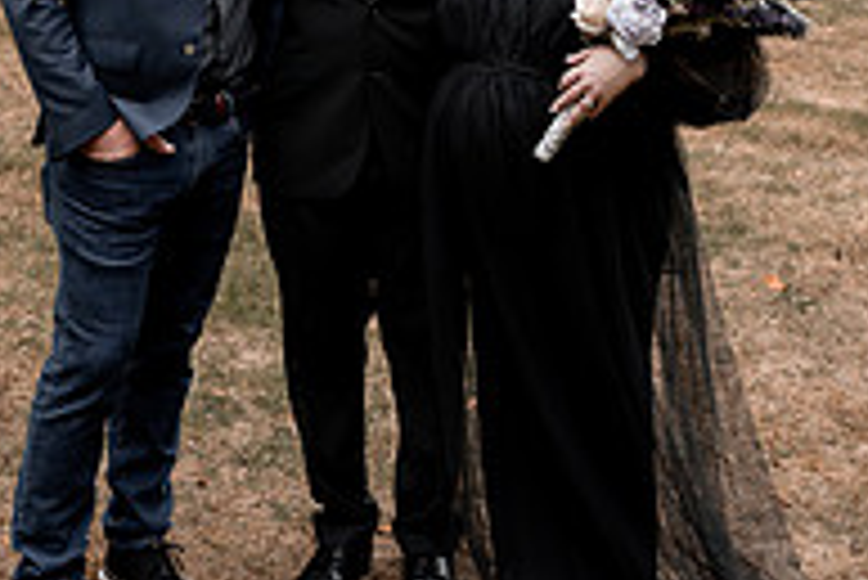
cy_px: -85
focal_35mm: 70
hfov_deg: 28.8
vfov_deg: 18.6
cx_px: 346
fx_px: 1689
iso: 400
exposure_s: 1/1000
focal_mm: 30
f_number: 2.8
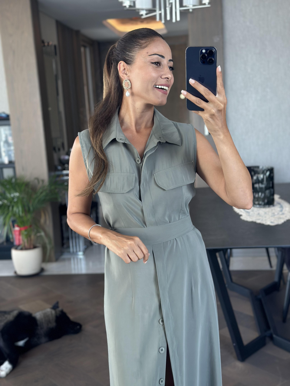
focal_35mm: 48
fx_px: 536
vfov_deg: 39.7
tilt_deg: -17.0
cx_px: 145
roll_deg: +4.5
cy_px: 193
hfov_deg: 30.3
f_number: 1.78
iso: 125
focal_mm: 6.86
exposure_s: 1/75
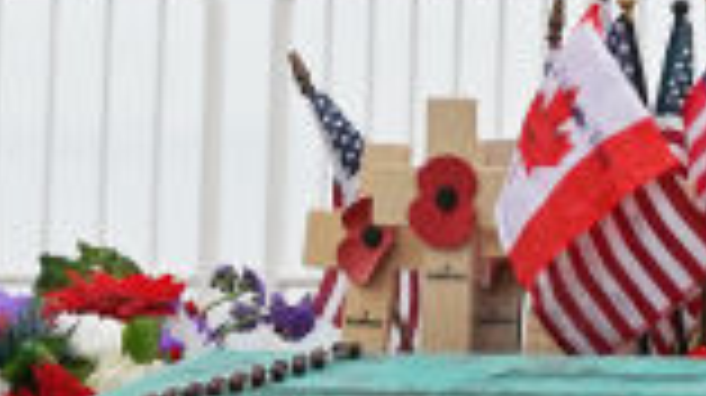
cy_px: -835
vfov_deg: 3.5
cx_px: 661
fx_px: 6266
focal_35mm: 335
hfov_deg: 6.4
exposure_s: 1/2000
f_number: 6.3
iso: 500
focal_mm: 49
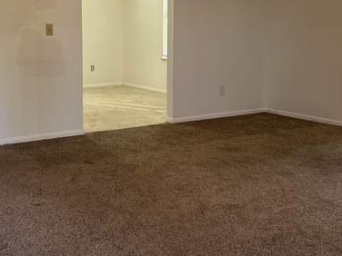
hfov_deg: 37.3
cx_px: 135
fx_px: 504
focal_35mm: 51
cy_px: 89
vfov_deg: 28.4
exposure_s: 1/120
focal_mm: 6.86
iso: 160
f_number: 1.78
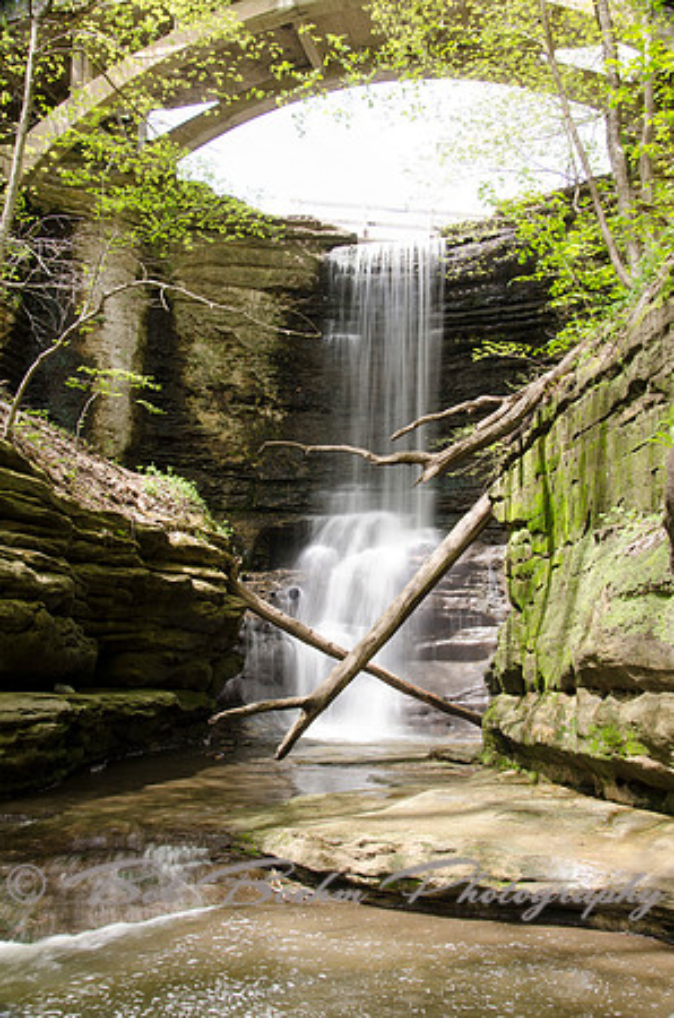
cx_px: 337
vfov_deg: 53.2
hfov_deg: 36.7
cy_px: 509
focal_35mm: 36
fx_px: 1016
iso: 100
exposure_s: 1/5
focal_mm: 24
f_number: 11
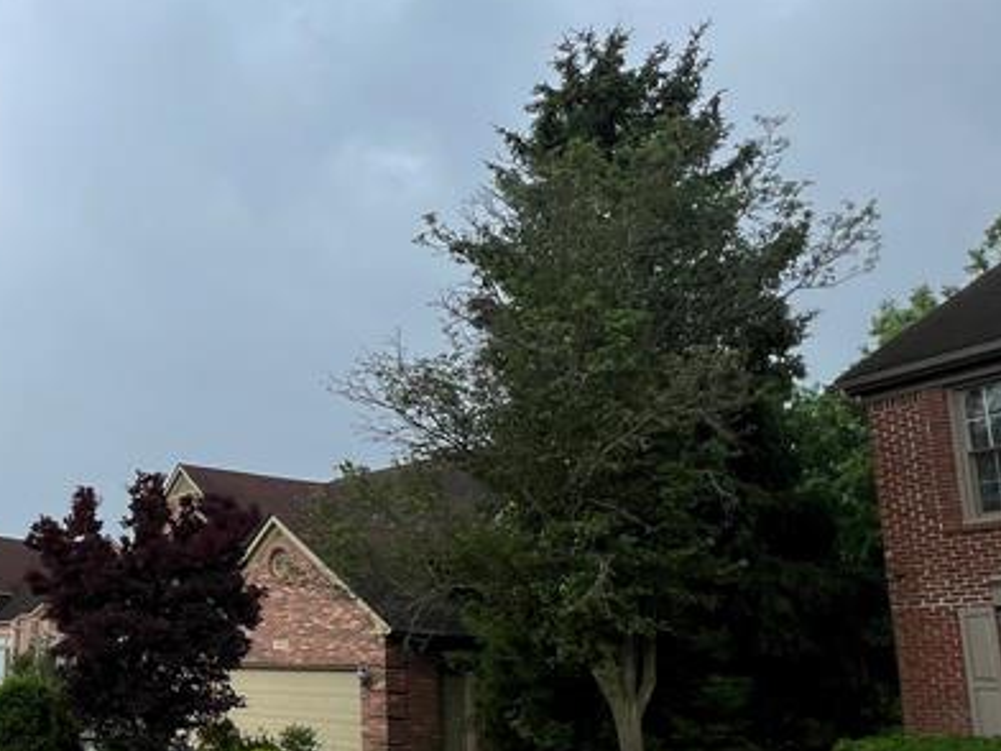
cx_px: -38
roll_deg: -2.5
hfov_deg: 44.4
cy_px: 473
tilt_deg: +10.9
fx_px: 983
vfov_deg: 41.5
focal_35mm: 34
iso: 32
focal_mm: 1.57
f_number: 1.8
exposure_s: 1/645
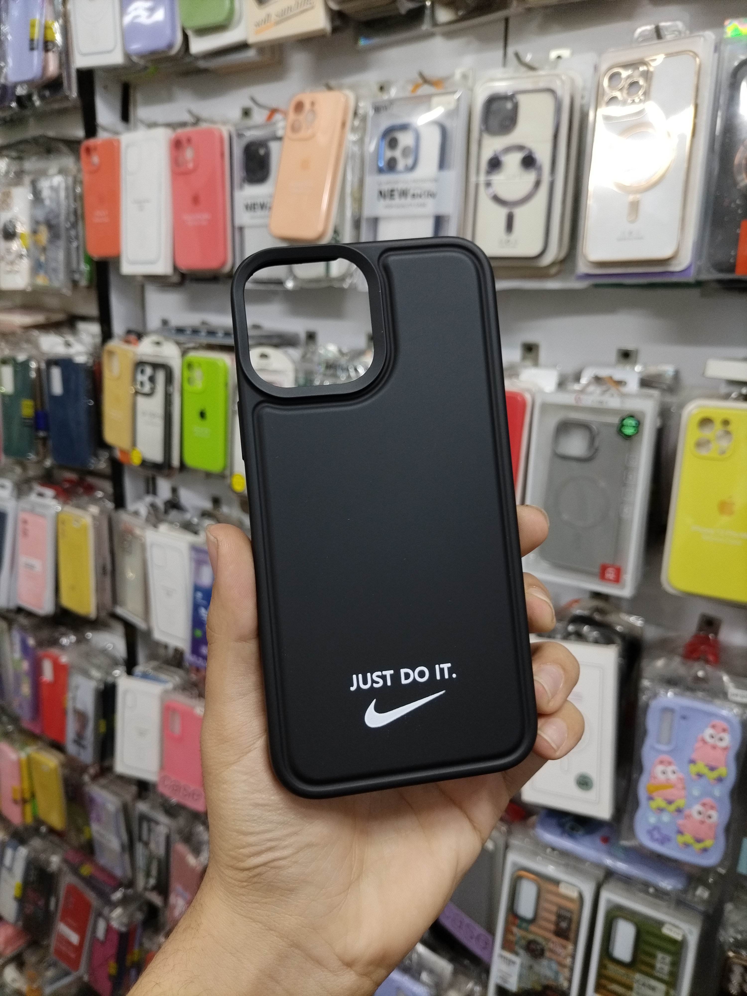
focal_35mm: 26
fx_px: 748
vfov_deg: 67.3
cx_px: 374
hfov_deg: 53.1
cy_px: 498
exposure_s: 1/50
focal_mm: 4.7
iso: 160
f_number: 1.8
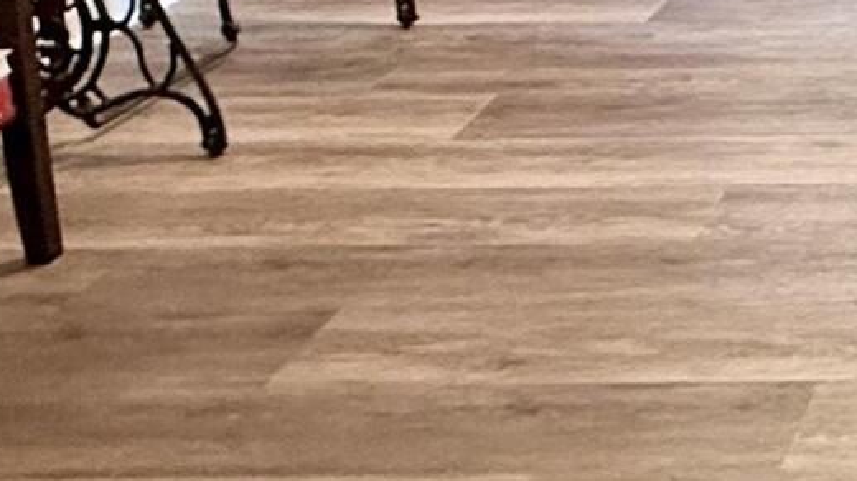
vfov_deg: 12.9
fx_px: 1999
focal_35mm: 88
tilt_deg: -8.9
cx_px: 1287
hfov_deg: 20.6
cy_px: -282
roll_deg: +0.2
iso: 500
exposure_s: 1/120
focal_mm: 2.22
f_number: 2.2
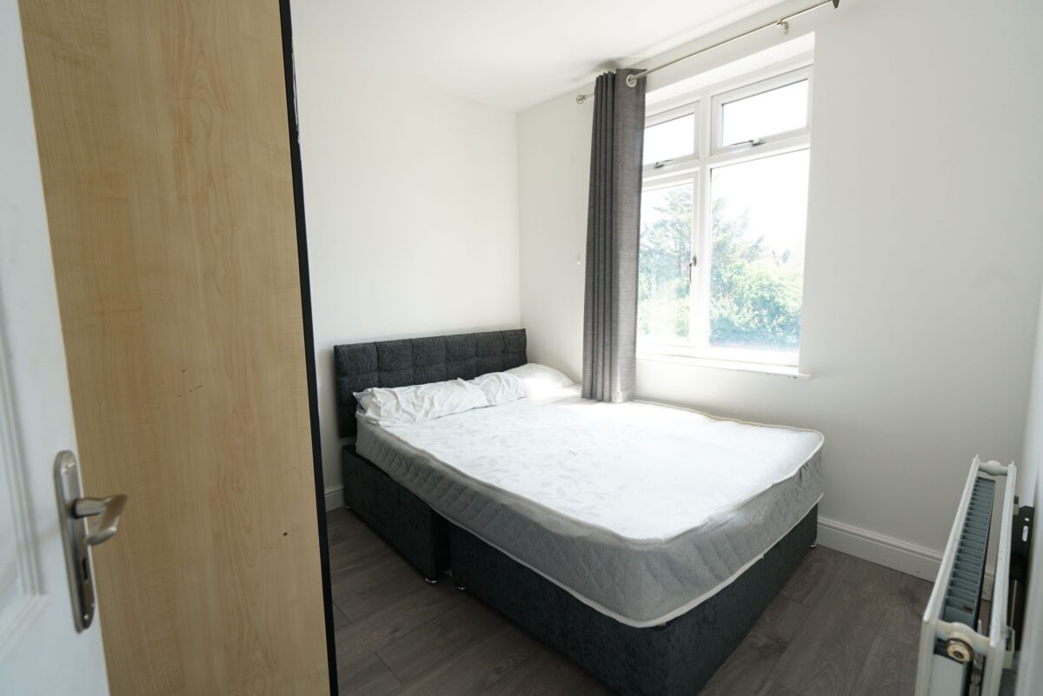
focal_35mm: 16
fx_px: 464
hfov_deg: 96.7
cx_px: 522
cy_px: 348
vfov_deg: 73.8
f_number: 5
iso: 500
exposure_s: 1/160
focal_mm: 16
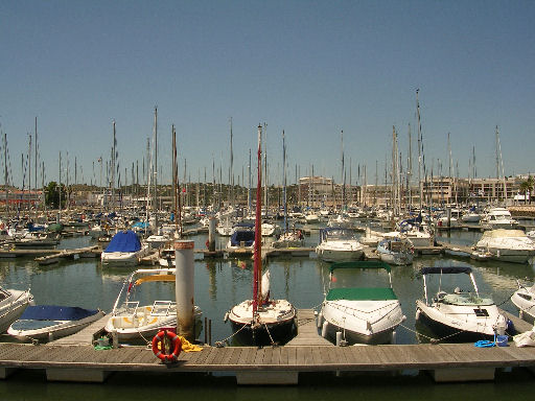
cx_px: 268
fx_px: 587
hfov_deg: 49.0
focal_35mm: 38
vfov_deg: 37.7
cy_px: 200
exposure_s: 1/493
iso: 50
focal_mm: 5.8
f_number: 5.6
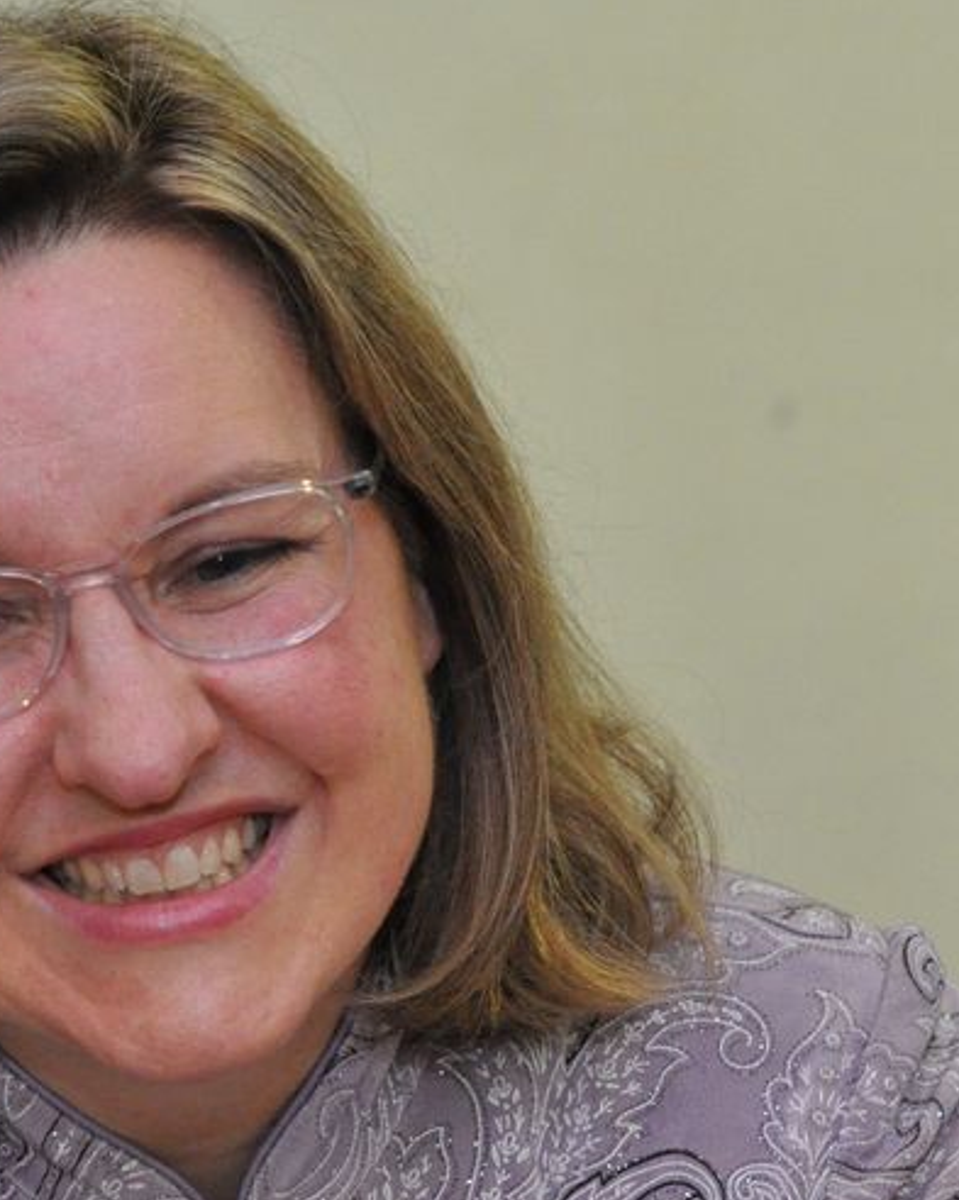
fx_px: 6499
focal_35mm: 183
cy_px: 739
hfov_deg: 8.4
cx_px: 276
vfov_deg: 10.6
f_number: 4
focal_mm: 50
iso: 1600
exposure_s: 1/60
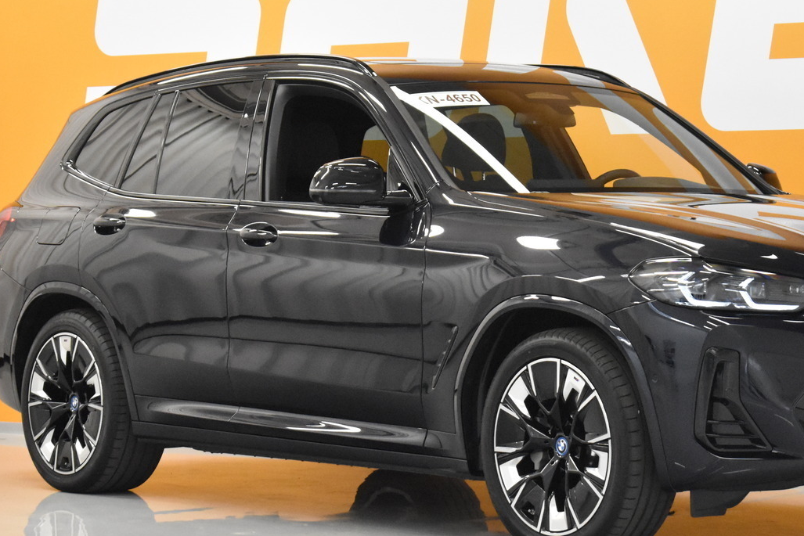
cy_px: 236
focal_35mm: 123
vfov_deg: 11.1
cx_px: 527
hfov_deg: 16.6
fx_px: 2747
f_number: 5.6
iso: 5600
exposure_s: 1/80
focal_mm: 52
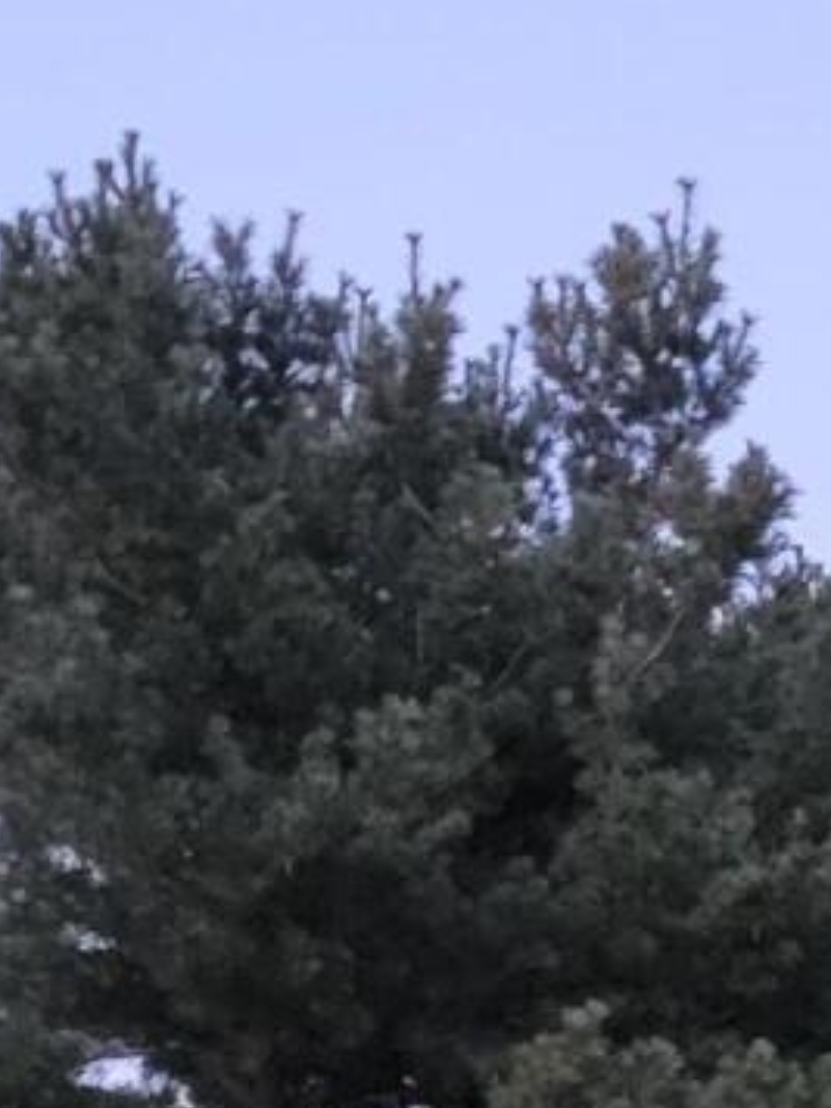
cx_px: 815
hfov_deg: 10.1
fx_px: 4673
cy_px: 2250
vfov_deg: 12.0
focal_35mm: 146
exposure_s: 1/17
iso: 1600
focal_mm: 5.4
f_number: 1.8
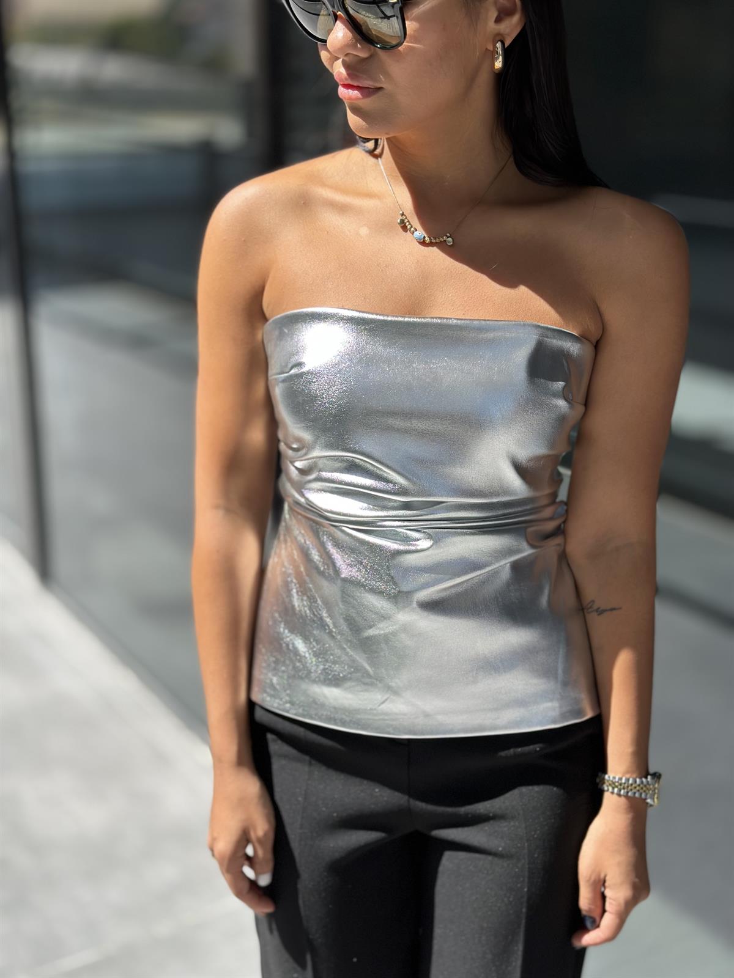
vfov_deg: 39.7
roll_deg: +0.3
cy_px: 489
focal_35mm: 48
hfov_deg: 30.3
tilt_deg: -19.3
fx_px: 1357
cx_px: 367
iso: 100
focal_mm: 6.86
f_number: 1.78
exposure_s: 1/3155
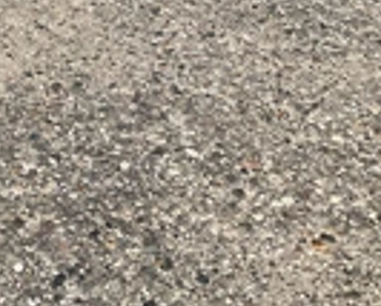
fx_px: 961
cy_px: -77
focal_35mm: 85
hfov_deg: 20.8
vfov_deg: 17.2
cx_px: -83
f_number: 1.8
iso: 25
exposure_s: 1/4785
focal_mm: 3
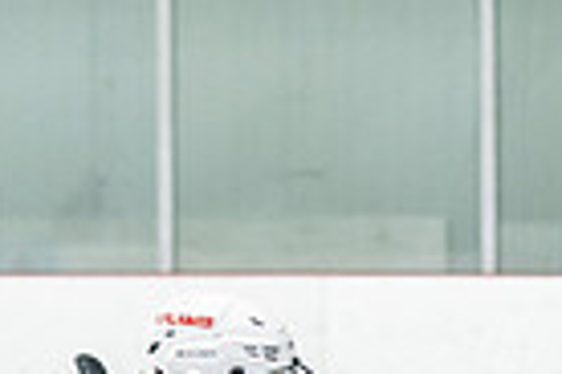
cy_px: 872
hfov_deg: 4.9
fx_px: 6603
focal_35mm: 423
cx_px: 302
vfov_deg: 3.2
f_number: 2.8
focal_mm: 82
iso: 3200
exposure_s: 1/800
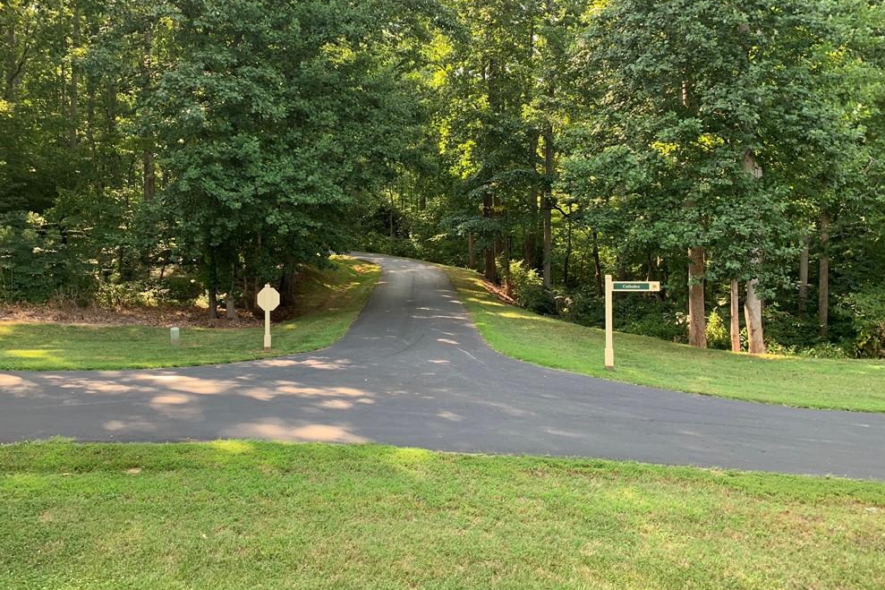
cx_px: 430
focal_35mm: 28
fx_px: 688
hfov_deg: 65.5
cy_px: 278
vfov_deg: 46.4
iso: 50
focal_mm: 4.25
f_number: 1.8
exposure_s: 1/121
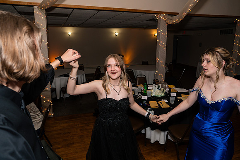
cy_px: 80
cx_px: 120
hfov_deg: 67.4
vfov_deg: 48.0
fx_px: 180
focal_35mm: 27
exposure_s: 1/250
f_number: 5
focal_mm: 27
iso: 400
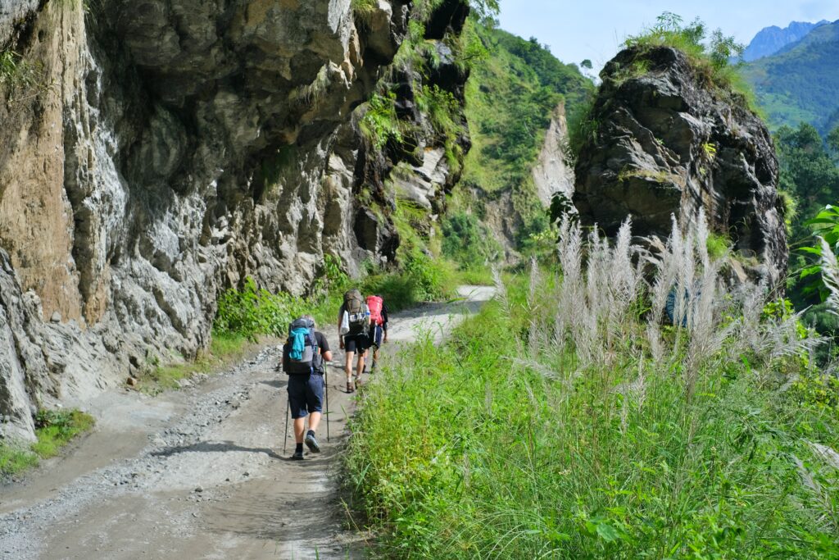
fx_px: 1235
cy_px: 280
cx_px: 420
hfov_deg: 37.5
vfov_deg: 25.5
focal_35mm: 53
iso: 320
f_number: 5
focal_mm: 35
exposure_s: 1/900
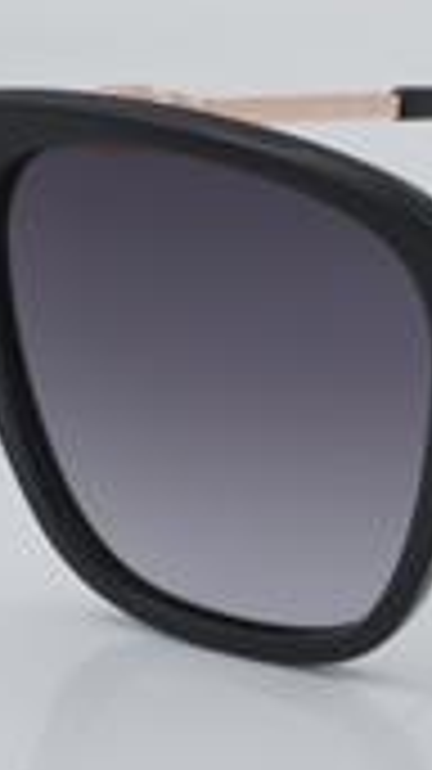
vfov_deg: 10.7
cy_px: 468
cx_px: 801
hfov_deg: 5.9
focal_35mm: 202
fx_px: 4124
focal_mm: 55
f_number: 32
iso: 100
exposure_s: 1/4
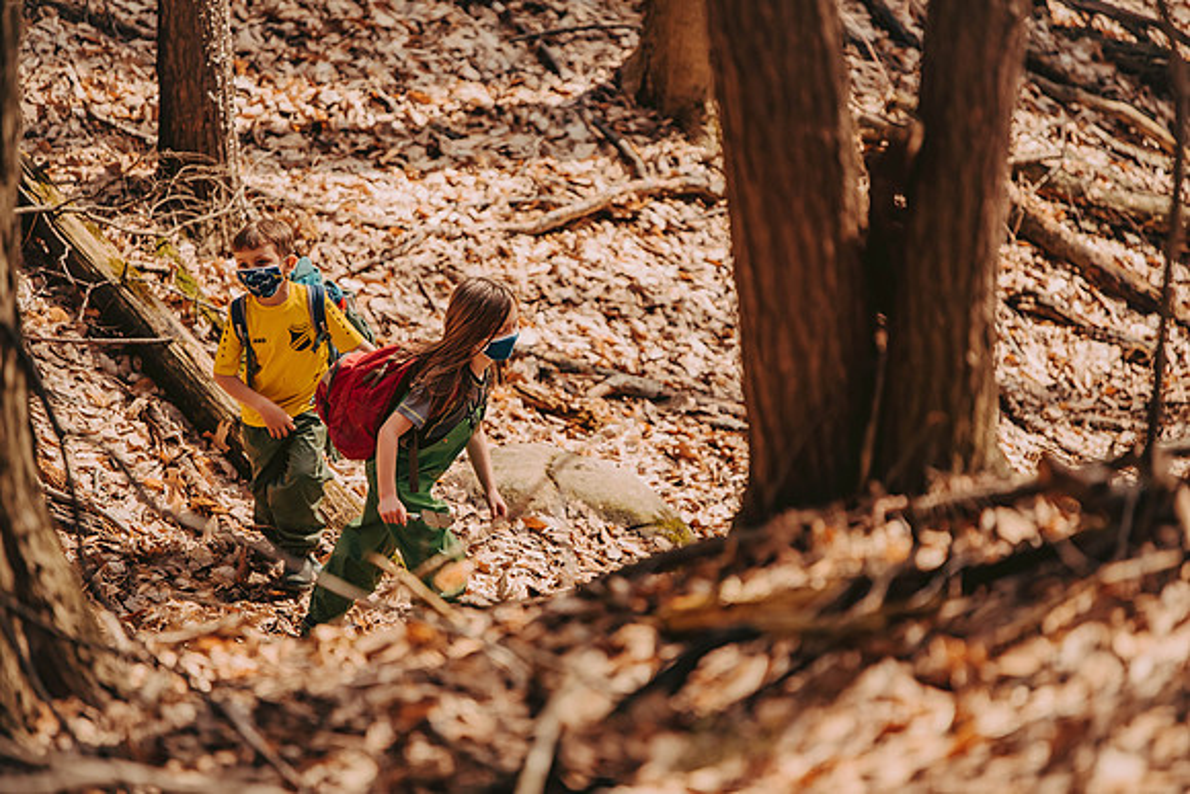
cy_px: 397
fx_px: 6612
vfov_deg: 6.9
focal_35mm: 200
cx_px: 595
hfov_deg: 10.3
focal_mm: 200
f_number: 2.8
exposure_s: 1/1250
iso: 250
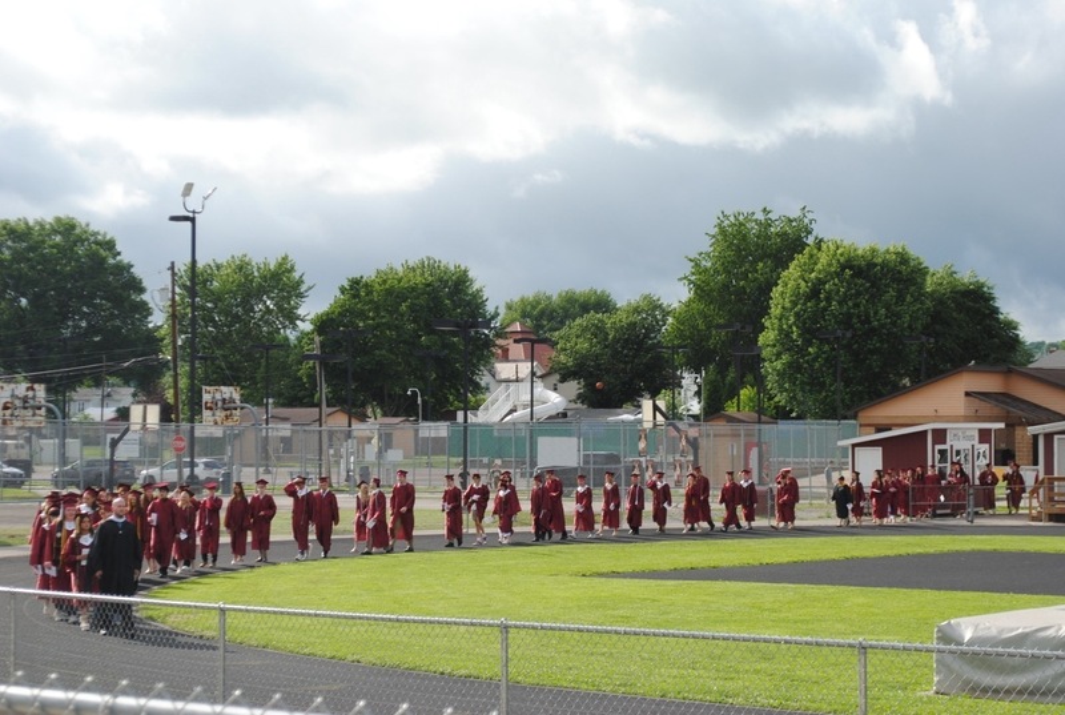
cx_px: 532
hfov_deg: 24.6
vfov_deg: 16.6
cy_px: 358
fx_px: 2446
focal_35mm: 82
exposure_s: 1/250
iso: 100
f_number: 8
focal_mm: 55
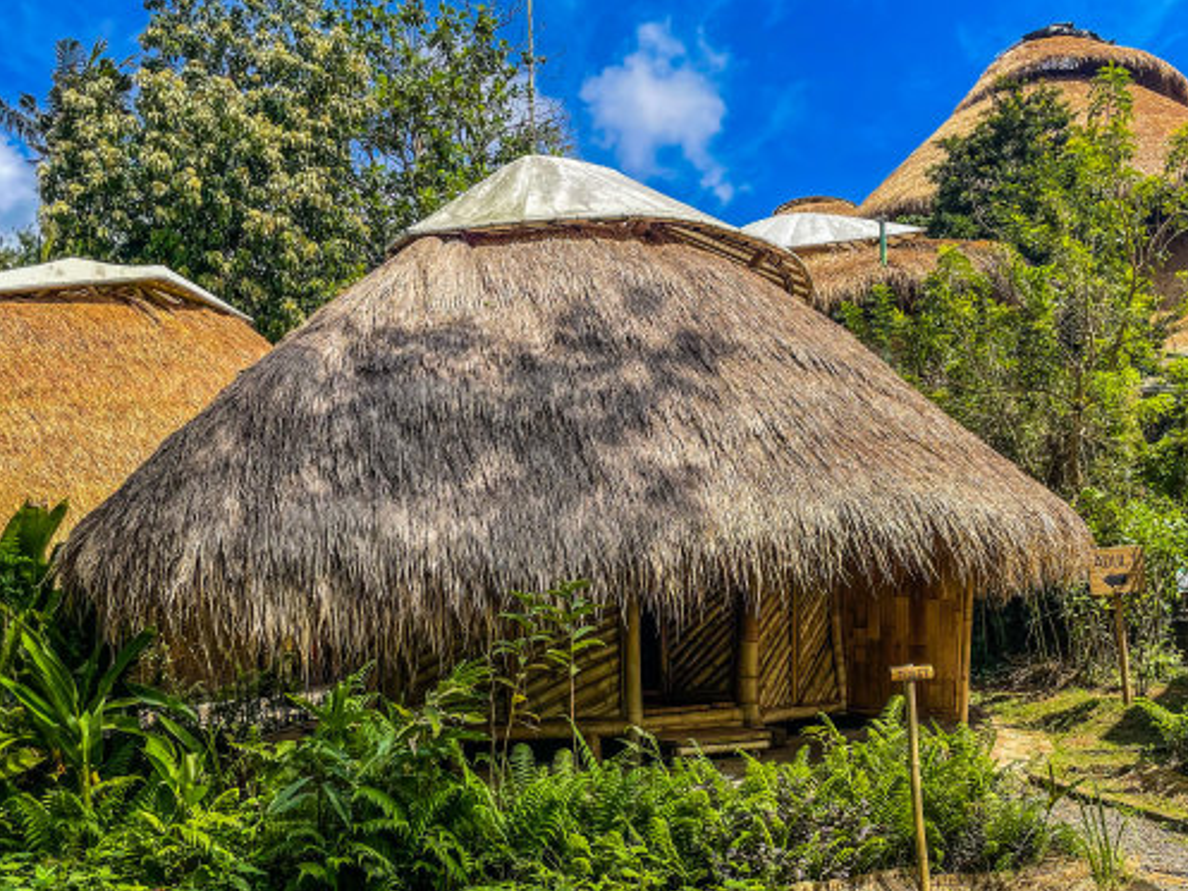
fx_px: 1098
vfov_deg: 44.0
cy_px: 524
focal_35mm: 32
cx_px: 629
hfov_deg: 56.8
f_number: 1.6
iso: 32
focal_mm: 4.2
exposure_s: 1/2200
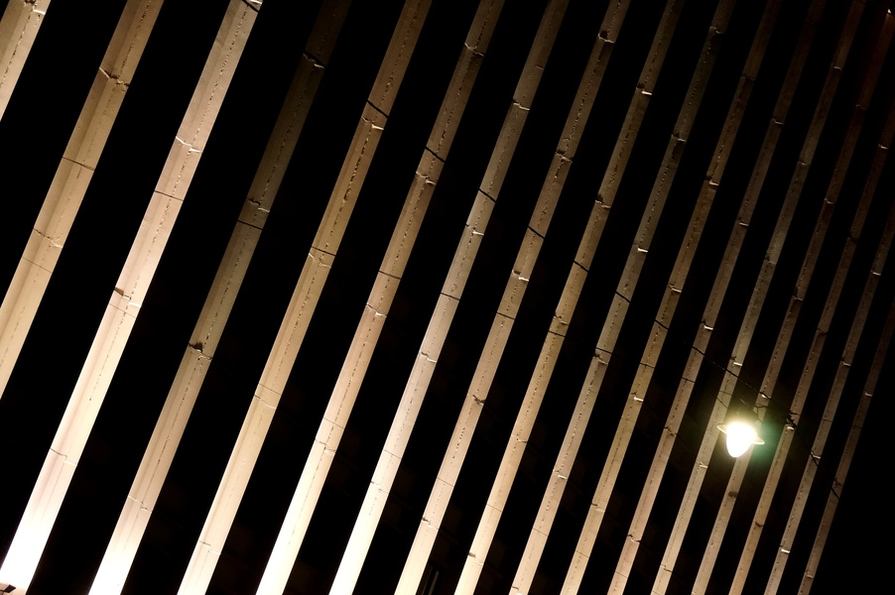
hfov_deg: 19.5
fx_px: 2608
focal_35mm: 105
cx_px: 448
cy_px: 298
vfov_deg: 13.0
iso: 5000
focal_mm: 70
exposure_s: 1/125
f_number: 4
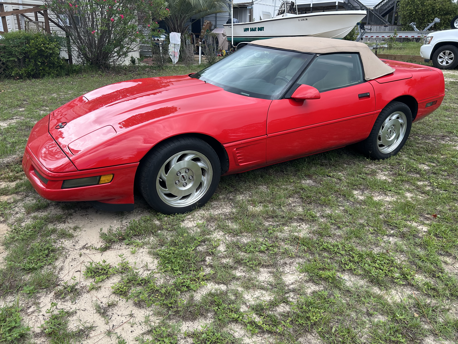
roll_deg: -0.5
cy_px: 172
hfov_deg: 67.3
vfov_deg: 53.1
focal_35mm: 26
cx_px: 229
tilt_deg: -19.3
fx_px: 344
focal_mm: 5.7
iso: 50
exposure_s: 1/1100
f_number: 1.5
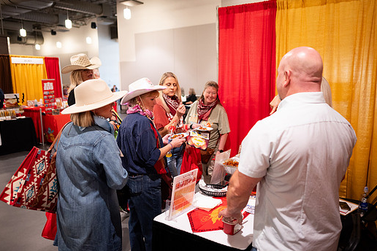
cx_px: 195
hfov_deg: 67.4
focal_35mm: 27
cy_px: 125
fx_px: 283
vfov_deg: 47.9
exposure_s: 1/200
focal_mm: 24
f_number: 1.8
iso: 1250
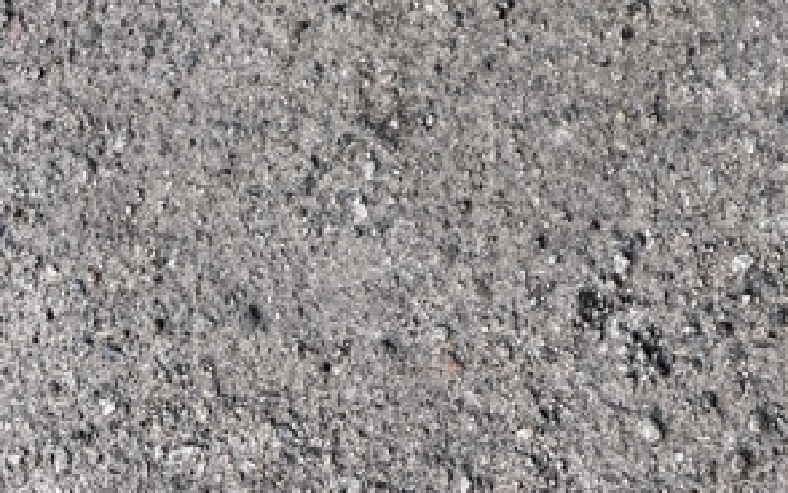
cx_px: 748
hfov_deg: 31.9
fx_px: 1289
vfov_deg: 20.0
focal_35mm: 60
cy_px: -138
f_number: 1.5
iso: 40
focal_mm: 5.7
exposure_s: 1/166
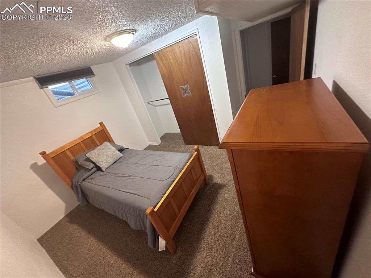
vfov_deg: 85.6
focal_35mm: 14
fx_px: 150
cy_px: 139
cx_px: 186
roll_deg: +17.7
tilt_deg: -24.9
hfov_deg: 102.1
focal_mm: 2.22
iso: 640
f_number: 2.2
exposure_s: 1/60
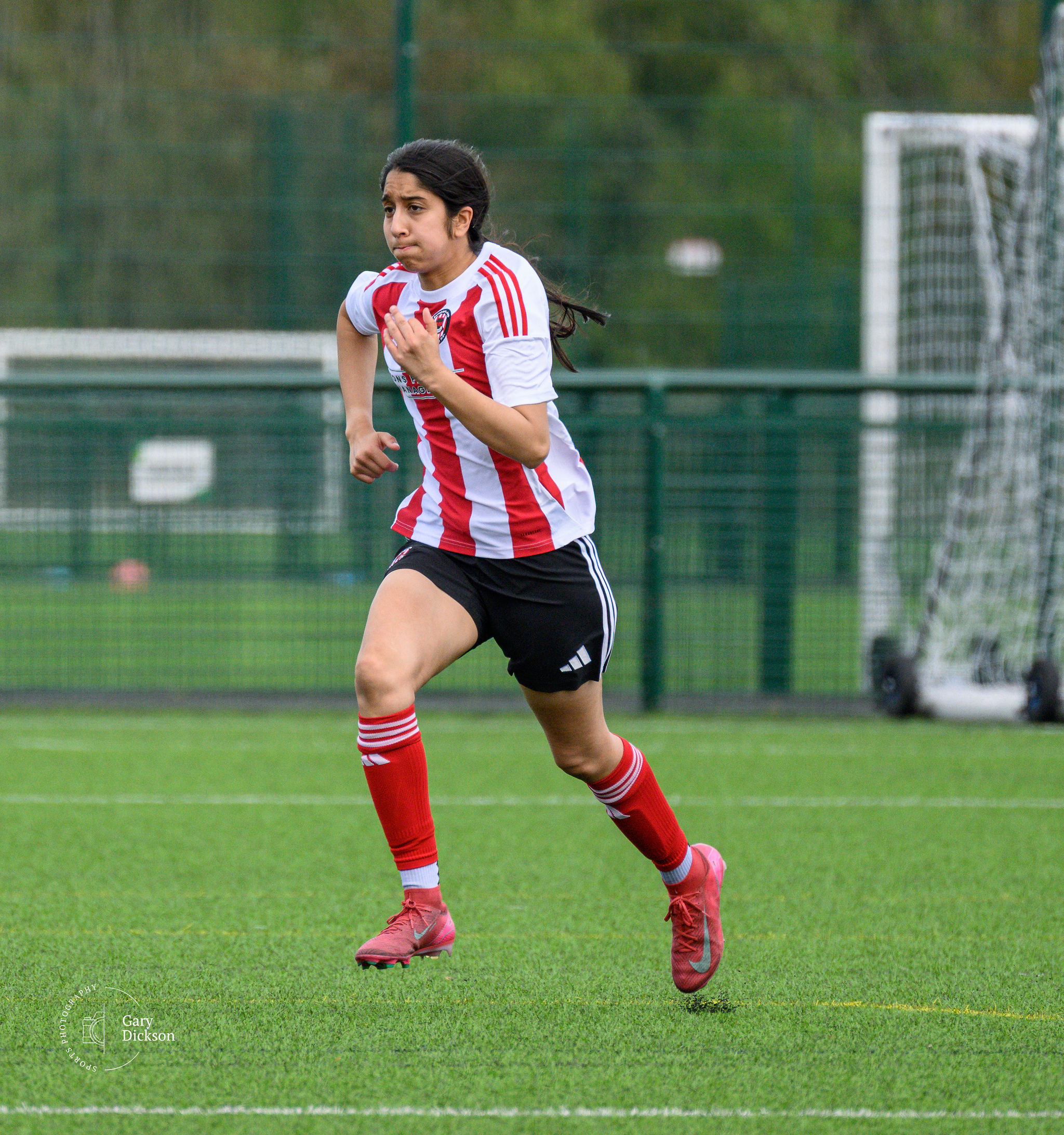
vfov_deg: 2.4
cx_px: 407
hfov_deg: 2.2
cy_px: 351
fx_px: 27529
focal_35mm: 766
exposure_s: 1/1600
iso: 900
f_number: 5.6
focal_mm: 360
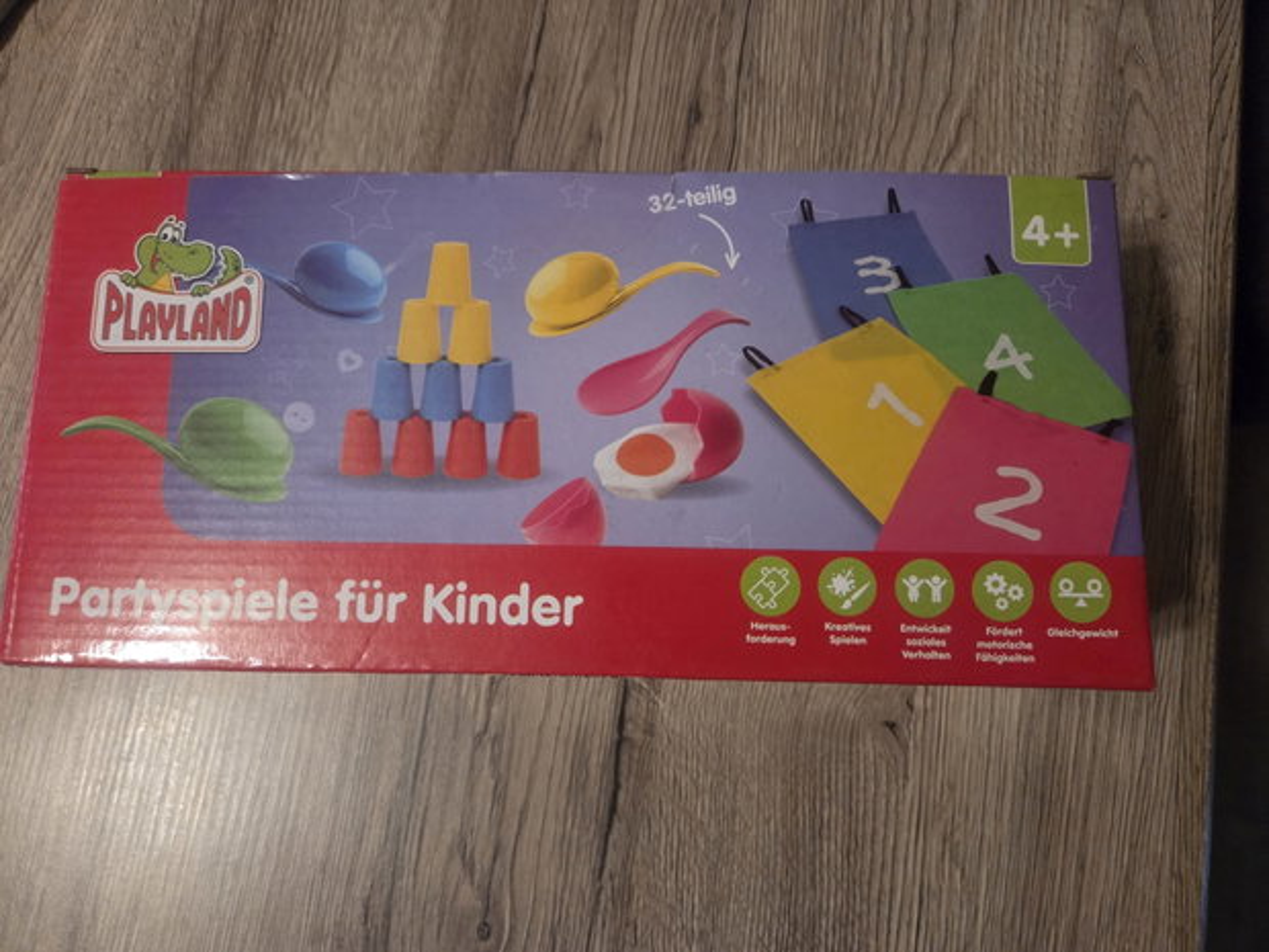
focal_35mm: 23
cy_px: 476
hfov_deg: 73.9
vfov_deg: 58.9
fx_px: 843
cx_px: 634
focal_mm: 5.4
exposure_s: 1/100
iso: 1250
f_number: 1.8
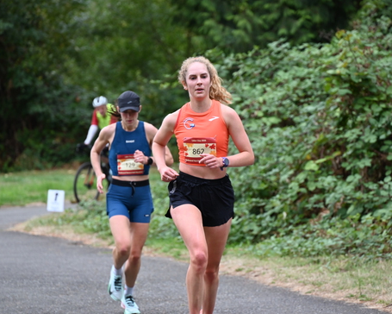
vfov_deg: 6.8
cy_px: 157
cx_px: 198
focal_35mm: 227
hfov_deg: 8.5
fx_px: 2634
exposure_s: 1/250
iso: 1250
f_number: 6.3
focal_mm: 200
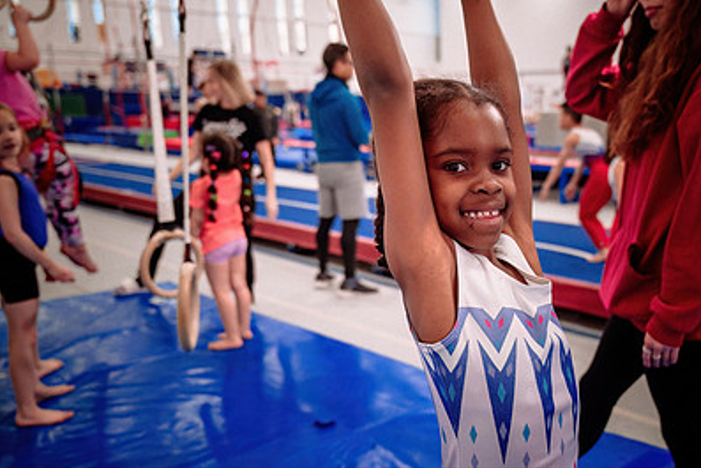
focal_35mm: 38
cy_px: 285
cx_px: 510
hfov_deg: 49.0
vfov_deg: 34.9
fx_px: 740
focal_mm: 26
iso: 1600
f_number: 2.8
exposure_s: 1/400
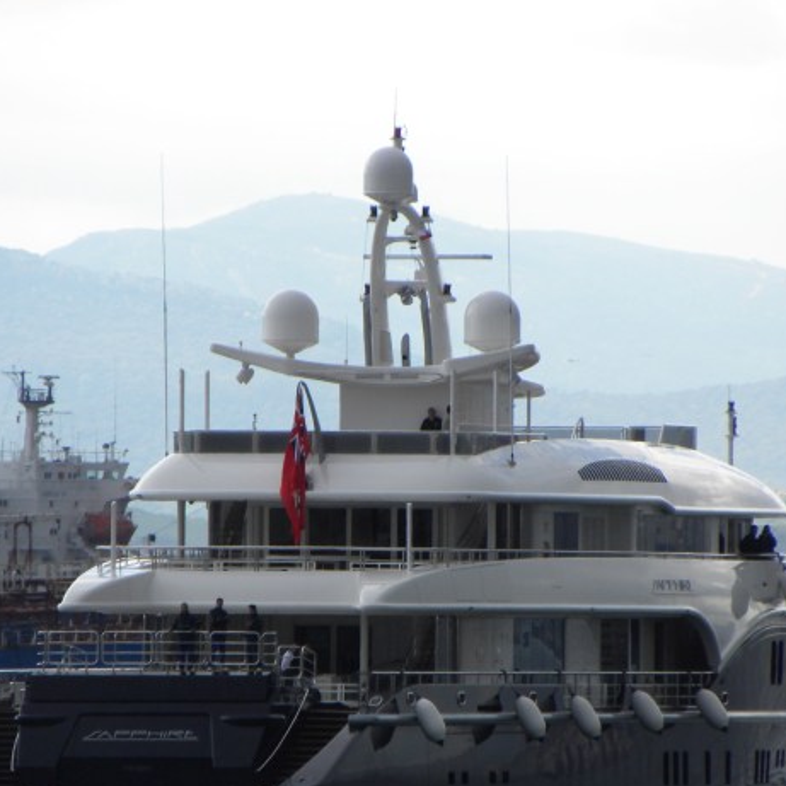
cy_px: 462
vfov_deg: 2.1
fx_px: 21656
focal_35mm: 843
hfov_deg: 2.1
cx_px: 402
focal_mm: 97.8
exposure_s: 1/279
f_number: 5
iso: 64
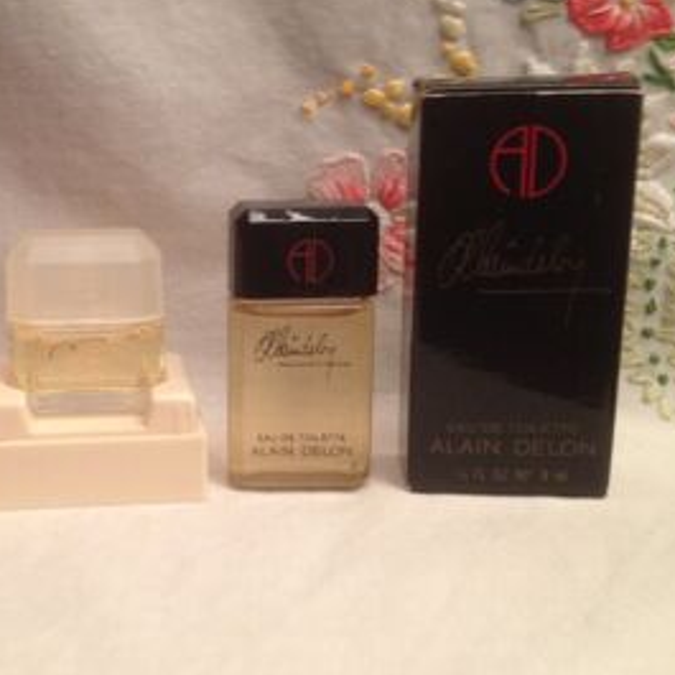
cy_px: 362
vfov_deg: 30.5
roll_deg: +1.5
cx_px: 181
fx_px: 1235
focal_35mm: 56
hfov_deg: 30.1
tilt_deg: -17.8
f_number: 2.4
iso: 160
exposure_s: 1/20
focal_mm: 4.28
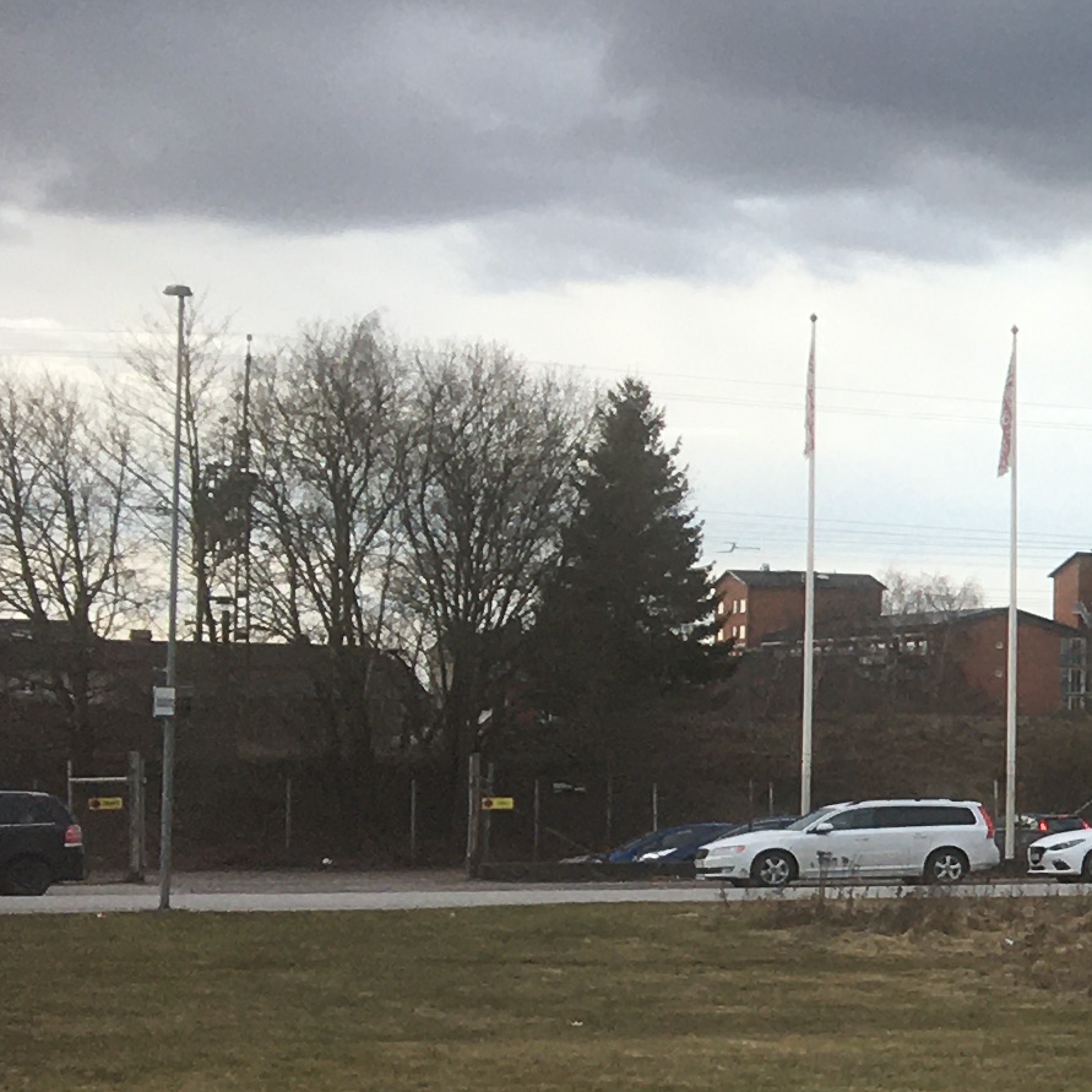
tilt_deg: +1.3
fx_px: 4140
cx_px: 2314
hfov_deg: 12.8
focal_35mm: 116
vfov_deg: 15.0
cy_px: 656
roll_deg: -0.8
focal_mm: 4.15
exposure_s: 1/591
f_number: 2.2
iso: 25
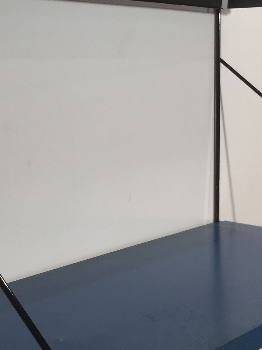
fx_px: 737
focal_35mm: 73
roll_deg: +0.3
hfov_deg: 19.9
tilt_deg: +0.9
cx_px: 39
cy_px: 57
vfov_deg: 26.1
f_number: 2.2
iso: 32
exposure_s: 1/50
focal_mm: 4.15
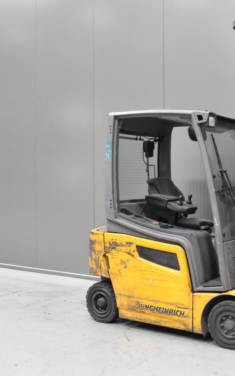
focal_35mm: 46
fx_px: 471
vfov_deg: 43.5
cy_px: 188
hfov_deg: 27.0
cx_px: 213
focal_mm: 20
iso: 1600
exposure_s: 1/25
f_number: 5.6
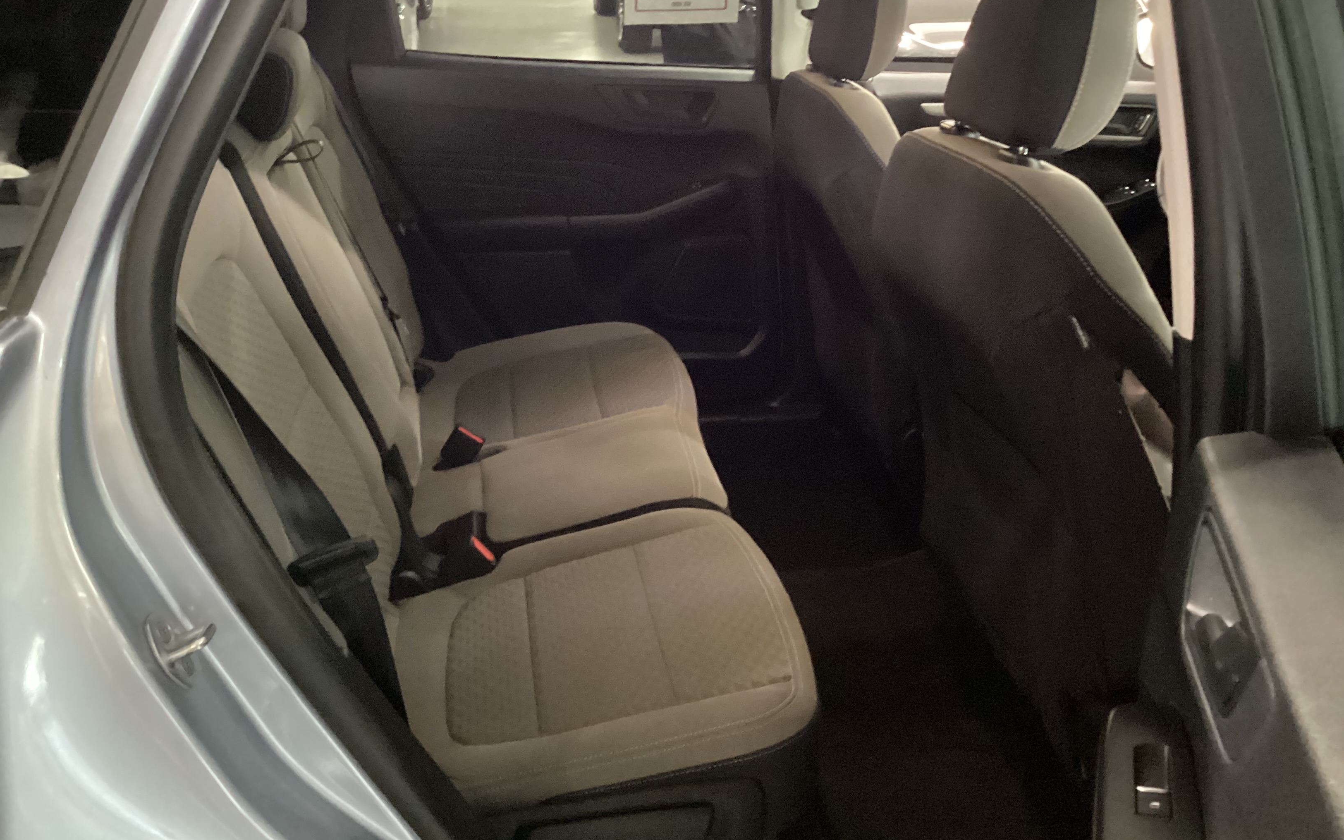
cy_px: 350
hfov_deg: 58.1
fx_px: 1209
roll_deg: -0.4
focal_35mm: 33
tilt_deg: -23.3
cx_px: 674
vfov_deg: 38.2
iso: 640
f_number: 2.4
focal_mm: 3.3
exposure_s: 1/15
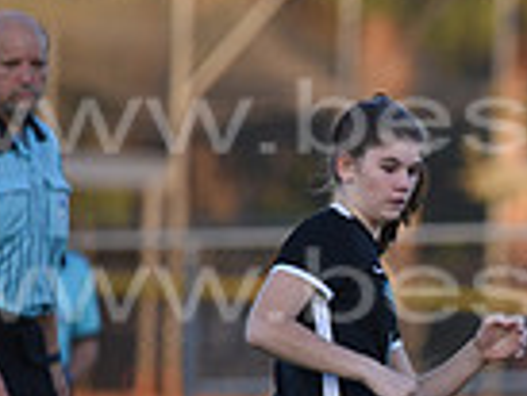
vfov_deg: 1.2
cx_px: 812
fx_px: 18605
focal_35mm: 1221
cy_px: 379
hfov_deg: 1.6
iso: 560
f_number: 4
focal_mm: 300
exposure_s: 1/800
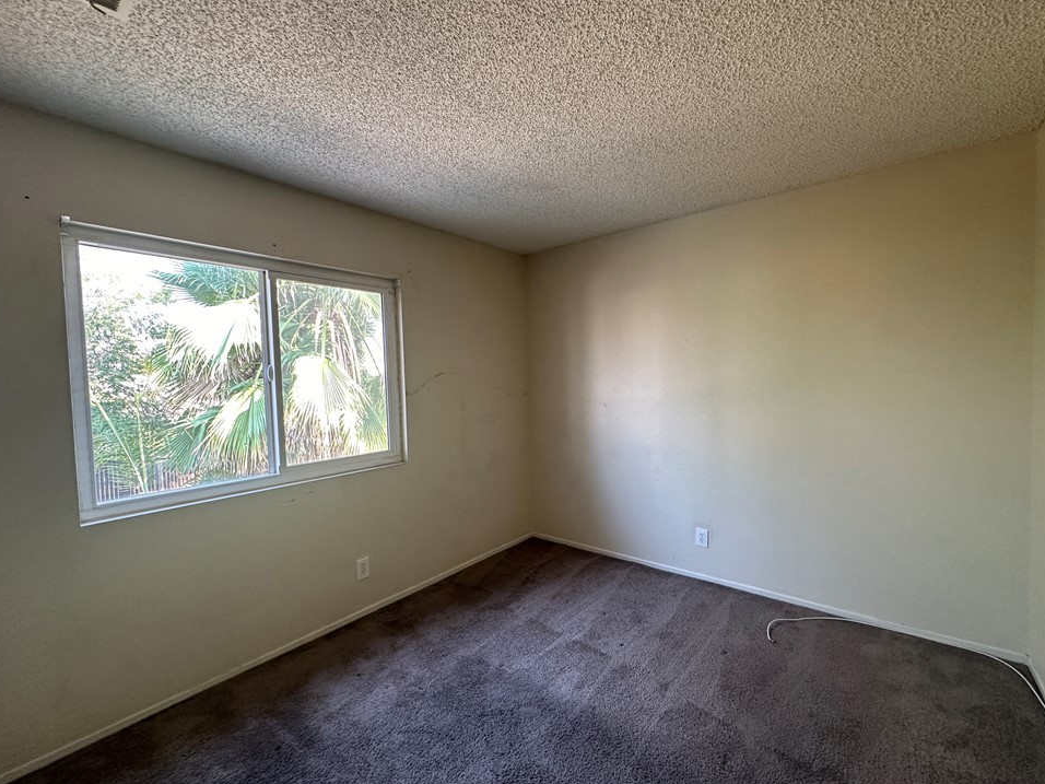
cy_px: 394
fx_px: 453
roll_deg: +0.8
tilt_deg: -1.3
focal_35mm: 15
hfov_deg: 98.1
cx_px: 545
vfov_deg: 81.7
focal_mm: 2.22
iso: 160
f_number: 2.2
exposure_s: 1/99
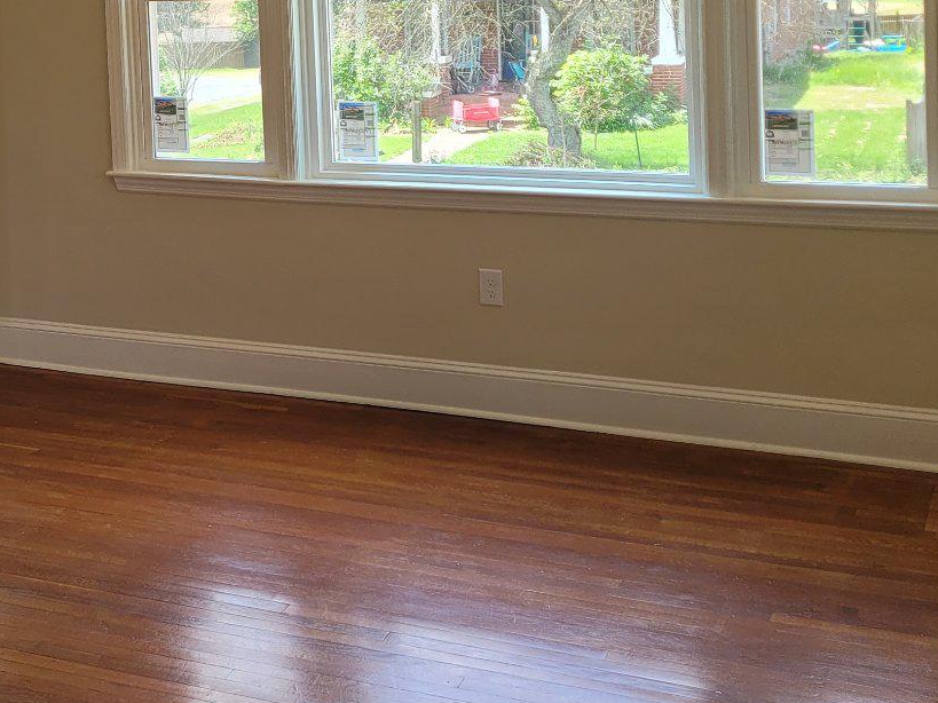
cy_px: 54
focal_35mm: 65
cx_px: 15
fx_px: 1761
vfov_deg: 22.0
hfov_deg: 28.1
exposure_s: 1/147
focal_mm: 5.4
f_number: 1.8
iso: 40
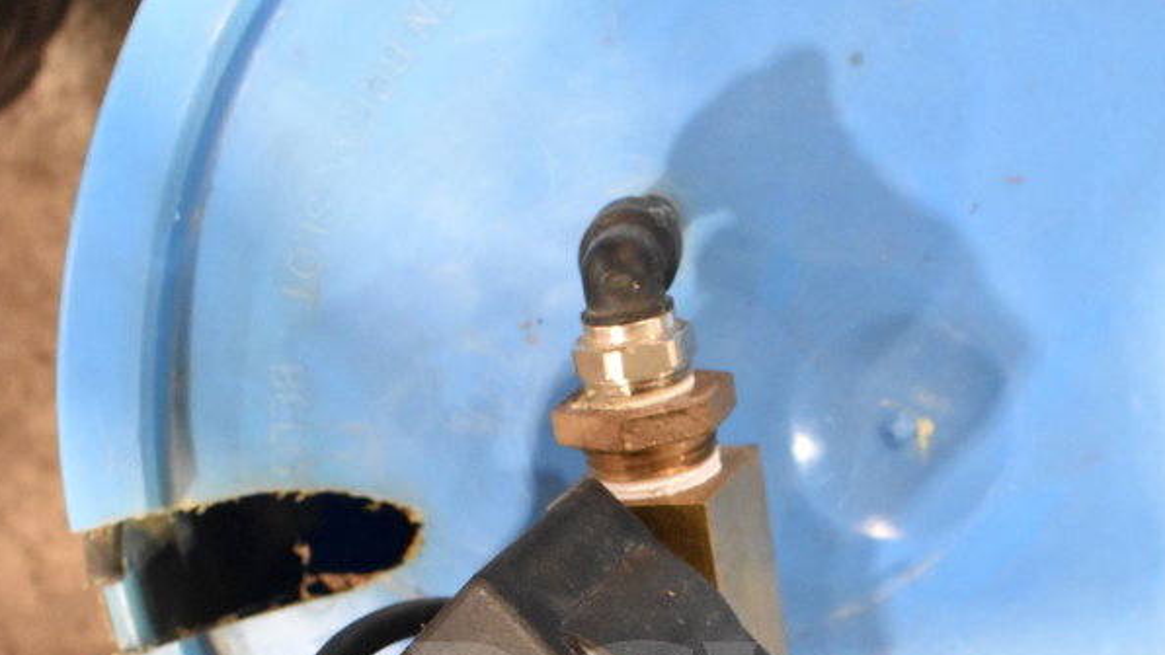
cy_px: 796
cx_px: 582
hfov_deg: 39.2
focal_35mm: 53
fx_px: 1637
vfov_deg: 21.0
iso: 6400
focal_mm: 22
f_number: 6.3
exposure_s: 1/160
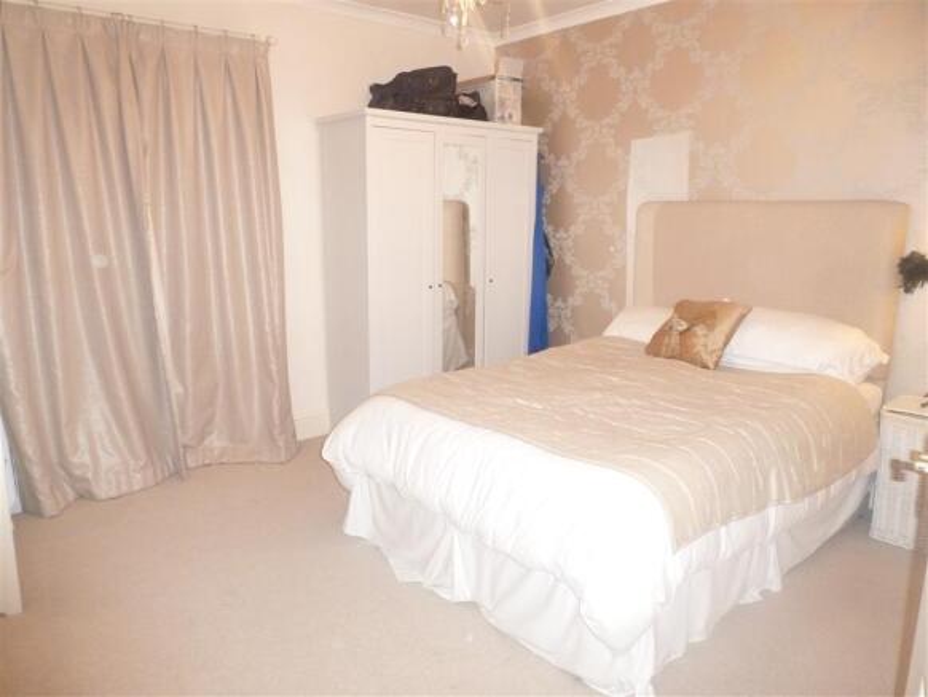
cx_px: 464
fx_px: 644
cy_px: 348
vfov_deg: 56.9
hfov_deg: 71.6
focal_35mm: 24
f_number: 3.3
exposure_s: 1/60
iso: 500
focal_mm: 4.3
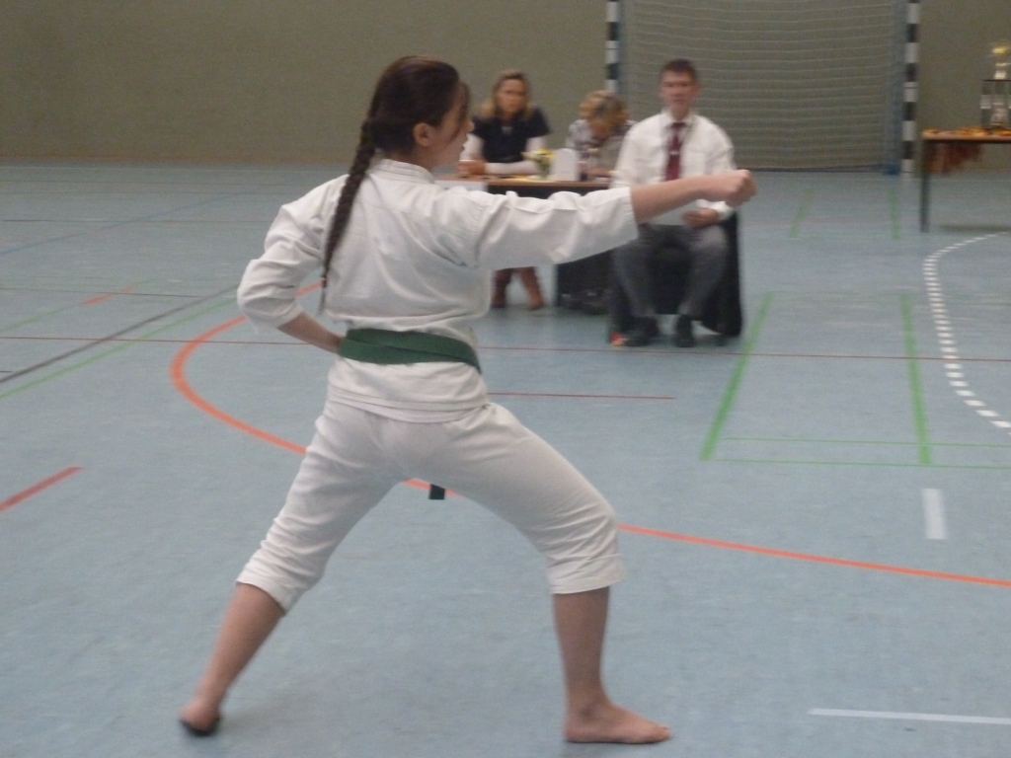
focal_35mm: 90
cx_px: 506
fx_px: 2629
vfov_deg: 16.4
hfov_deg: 21.8
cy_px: 379
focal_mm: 14.7
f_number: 4.3
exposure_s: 1/60
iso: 800
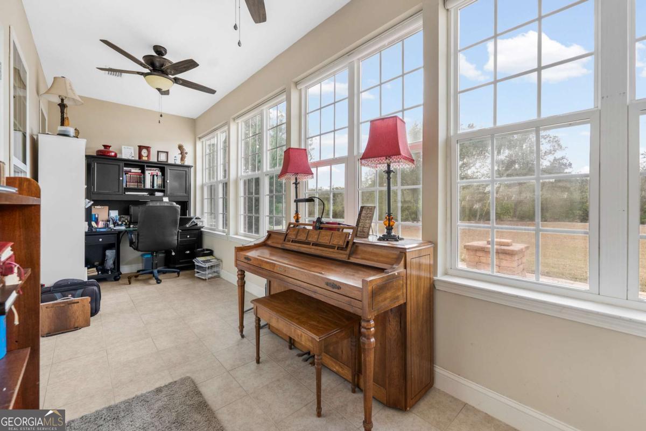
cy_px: 216
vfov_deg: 81.3
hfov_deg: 104.2
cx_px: 323
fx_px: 251
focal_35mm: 14
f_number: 5.6
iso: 640
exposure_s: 1/100
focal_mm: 14
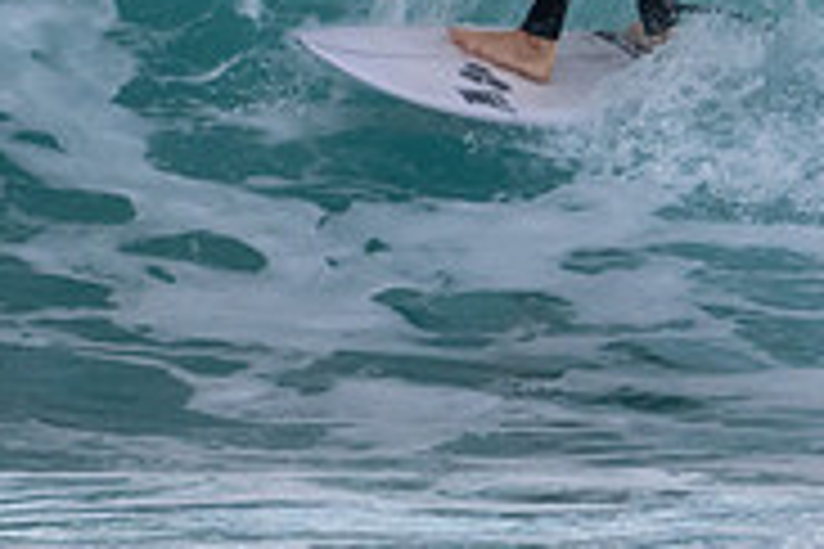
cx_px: 761
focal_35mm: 1708
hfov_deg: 1.2
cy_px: -128
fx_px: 39091
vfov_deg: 0.8
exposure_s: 1/500
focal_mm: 360
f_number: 5.6
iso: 900
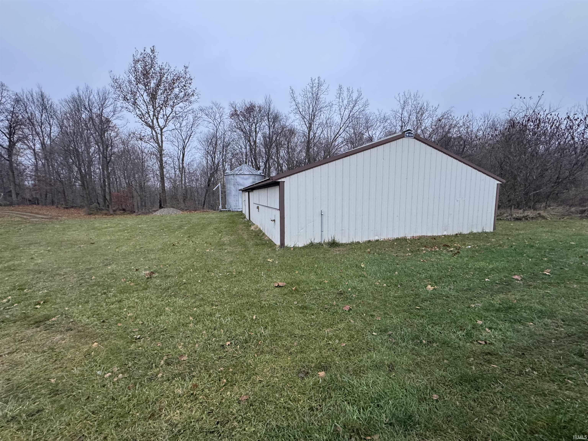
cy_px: 220
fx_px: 238
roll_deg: +0.2
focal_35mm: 14
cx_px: 294
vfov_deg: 85.7
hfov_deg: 102.1
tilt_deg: -6.3
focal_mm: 2.22
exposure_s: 1/71
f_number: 2.2
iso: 320
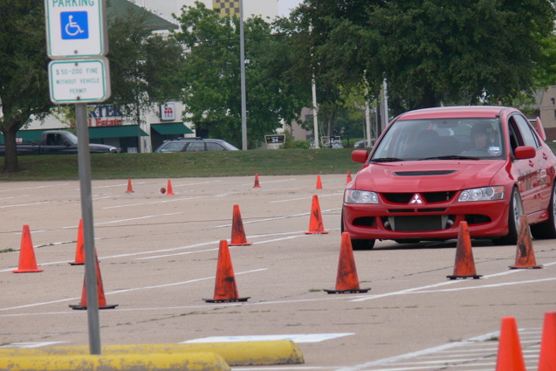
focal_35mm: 423
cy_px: 191
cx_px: 278
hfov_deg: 4.9
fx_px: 6534
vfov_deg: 3.3
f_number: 5
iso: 100
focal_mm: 85.6
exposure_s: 1/640
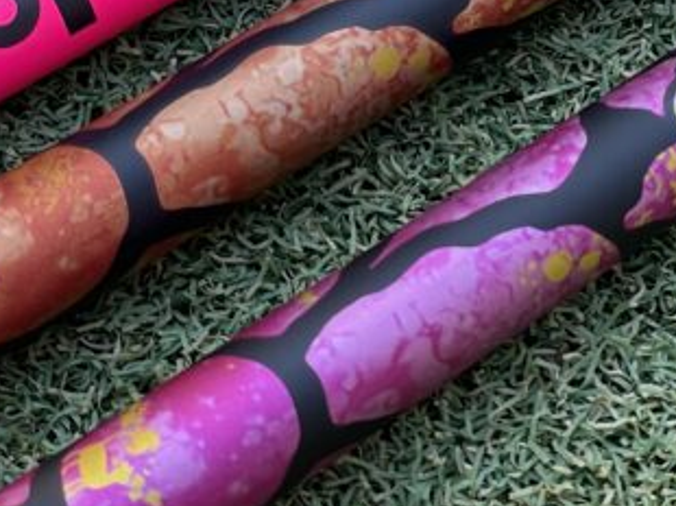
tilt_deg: -53.6
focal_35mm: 172
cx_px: 809
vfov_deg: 8.4
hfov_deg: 11.3
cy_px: -301
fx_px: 3356
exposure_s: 1/99
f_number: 2
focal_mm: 6
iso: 64
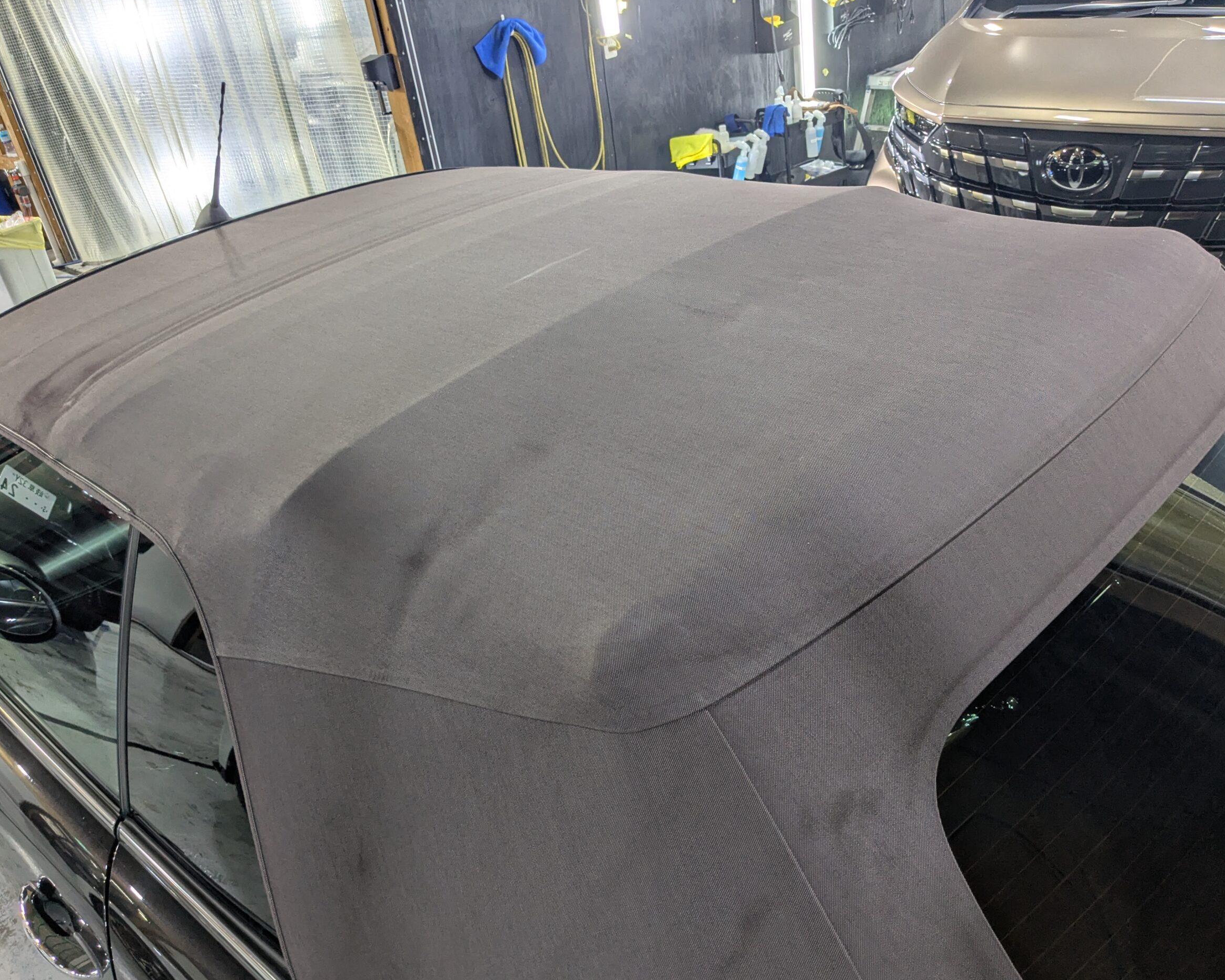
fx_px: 1051
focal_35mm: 29
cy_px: 484
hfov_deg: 60.4
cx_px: 615
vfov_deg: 50.0
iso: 118
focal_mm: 4.38
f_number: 1.73
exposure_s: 1/120
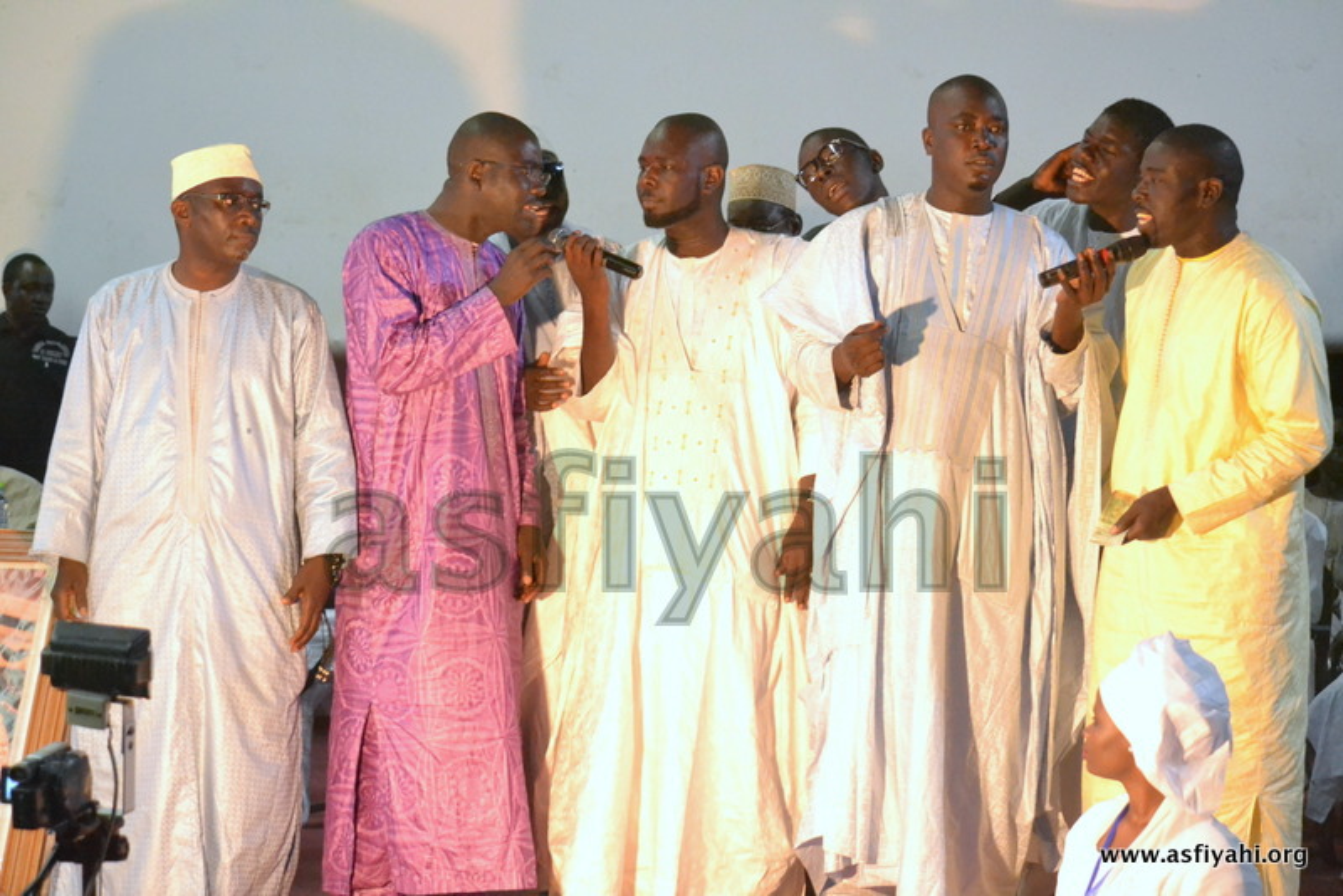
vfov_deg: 14.7
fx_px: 3470
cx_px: 672
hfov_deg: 21.9
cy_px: 448
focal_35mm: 93
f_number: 4.5
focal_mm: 62
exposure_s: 1/125
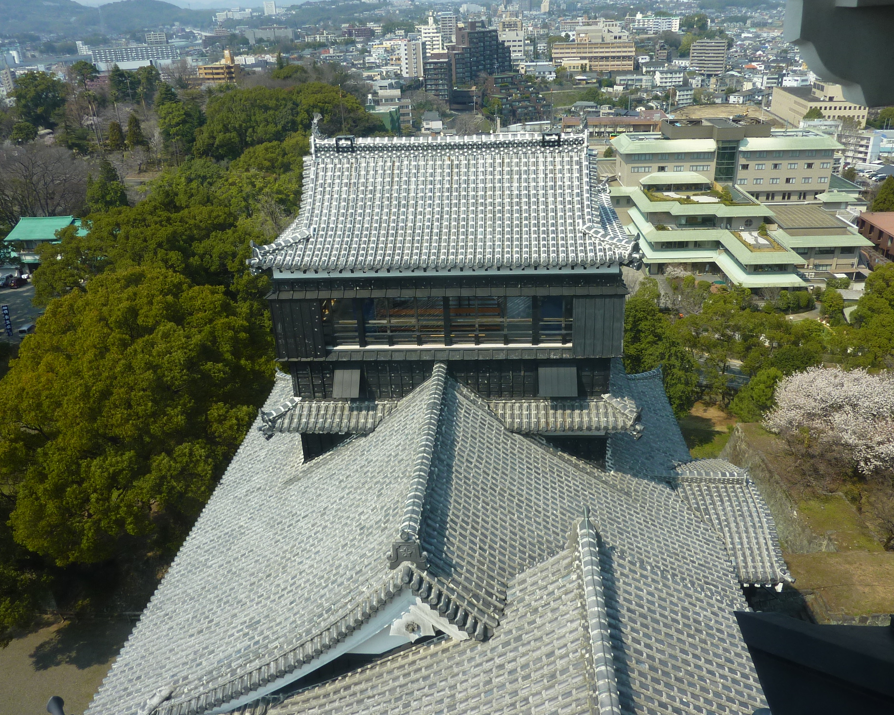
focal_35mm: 27
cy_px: 354
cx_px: 462
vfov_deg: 53.2
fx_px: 714
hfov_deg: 64.1
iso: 80
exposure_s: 1/500
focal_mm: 4.1
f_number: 4
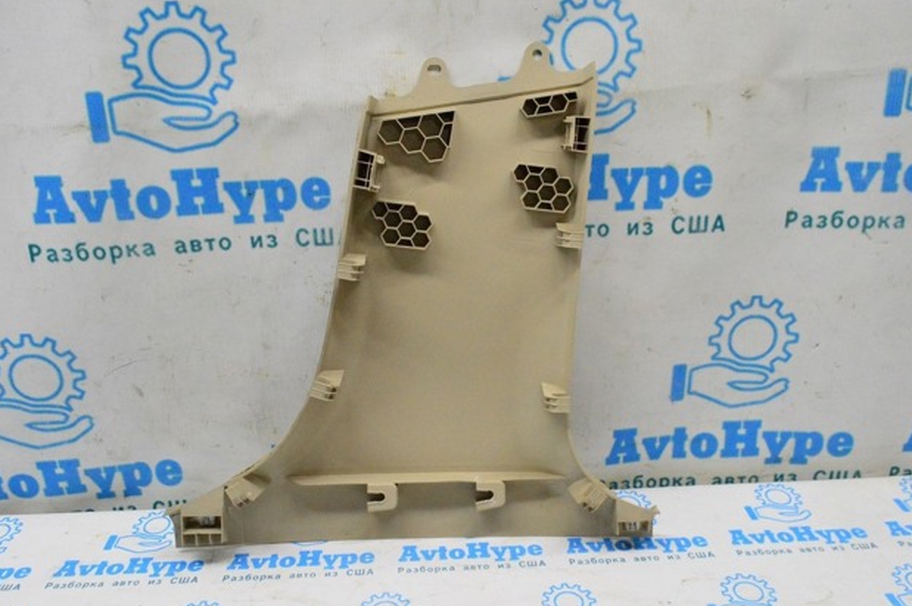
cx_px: 445
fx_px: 784
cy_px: 302
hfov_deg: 60.3
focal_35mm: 31
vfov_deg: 42.2
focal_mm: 20
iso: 6400
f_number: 8
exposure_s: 1/250
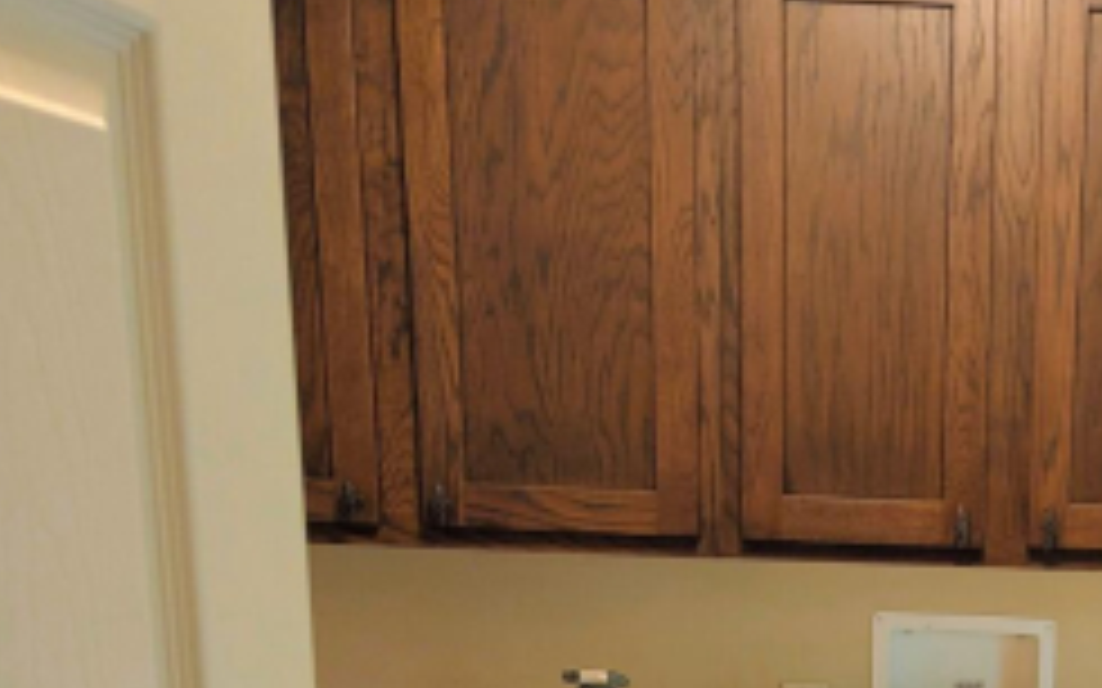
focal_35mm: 69
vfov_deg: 16.9
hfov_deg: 28.3
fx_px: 2072
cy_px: 1061
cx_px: 1053
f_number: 1.85
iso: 229
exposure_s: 1/24
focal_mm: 6.81
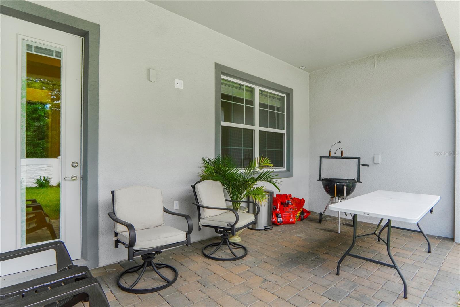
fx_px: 230
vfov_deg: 67.4
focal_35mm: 18
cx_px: 230
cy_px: 154
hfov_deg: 90.0
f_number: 5
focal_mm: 12
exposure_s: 1/200
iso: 640
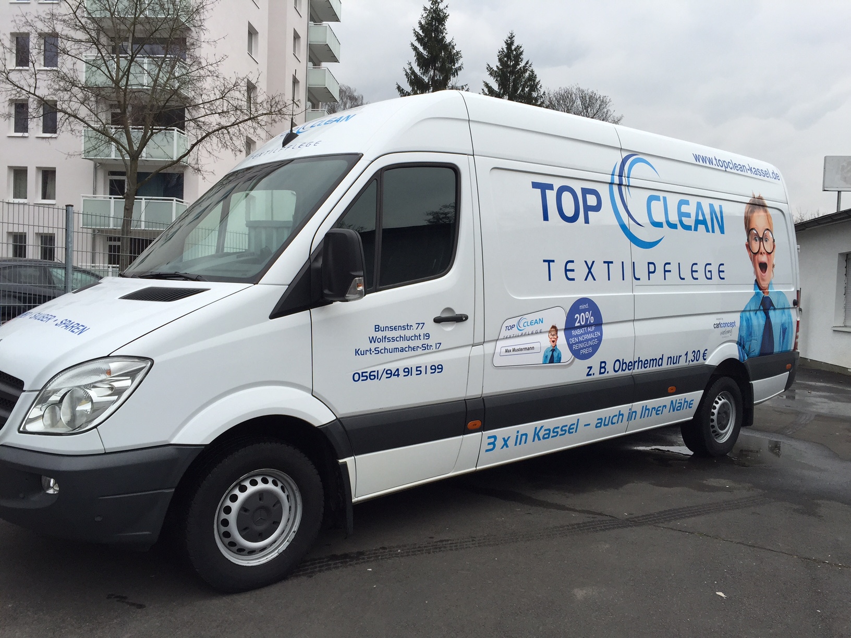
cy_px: 319
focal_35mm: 29
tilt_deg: -0.6
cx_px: 426
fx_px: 713
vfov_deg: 48.2
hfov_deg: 61.7
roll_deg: -0.7
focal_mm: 4.15
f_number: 2.2
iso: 32
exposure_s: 1/353
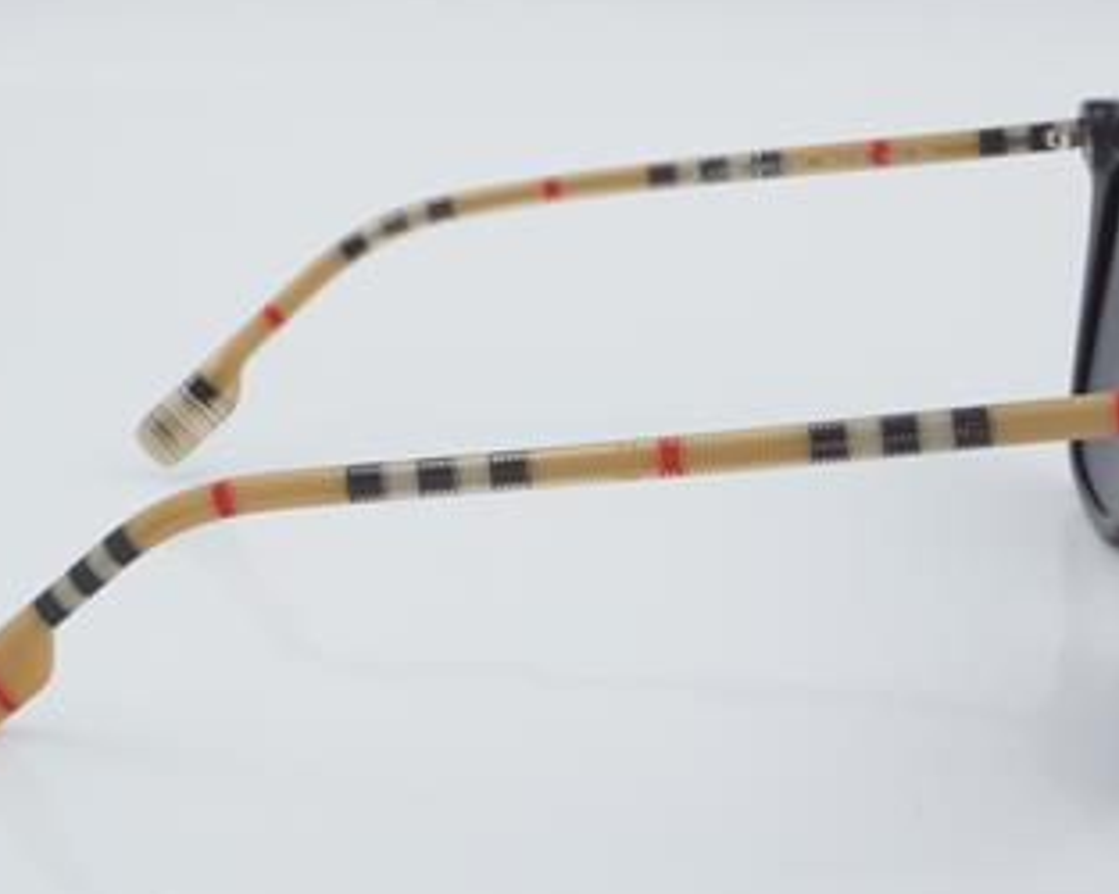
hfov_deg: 21.3
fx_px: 2979
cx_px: 608
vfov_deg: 17.1
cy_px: 451
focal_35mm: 90
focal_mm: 50
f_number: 32
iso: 100
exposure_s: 1/4
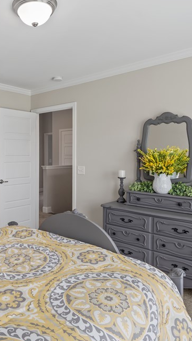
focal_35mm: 28
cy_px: 157
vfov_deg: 67.8
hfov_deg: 39.1
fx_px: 253
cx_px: 26
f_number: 8
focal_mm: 16
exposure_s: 1/30
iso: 1250
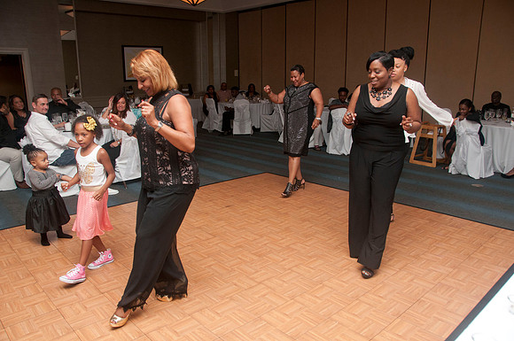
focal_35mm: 27
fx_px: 385
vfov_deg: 47.8
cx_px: 257
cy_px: 170
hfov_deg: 67.5
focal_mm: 18
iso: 400
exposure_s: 1/125
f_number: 5.6
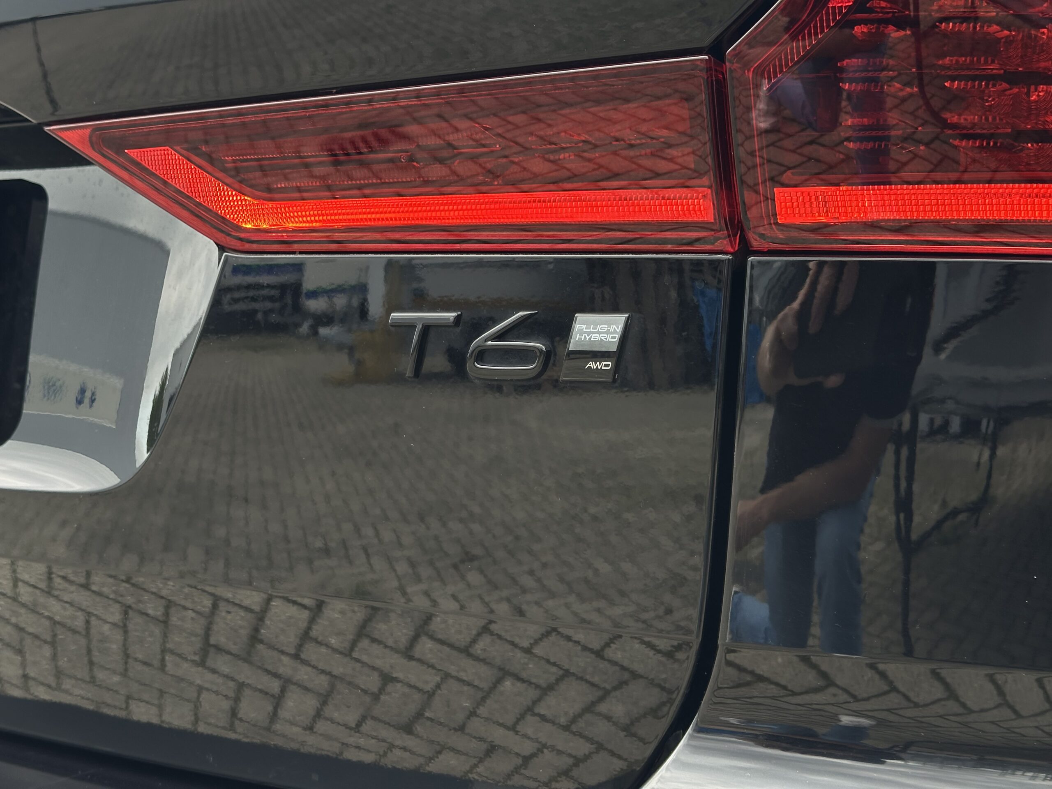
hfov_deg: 39.7
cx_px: 526
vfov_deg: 30.3
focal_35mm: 48
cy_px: 394
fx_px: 1459
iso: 64
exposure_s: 1/238
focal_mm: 6.86
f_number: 1.78
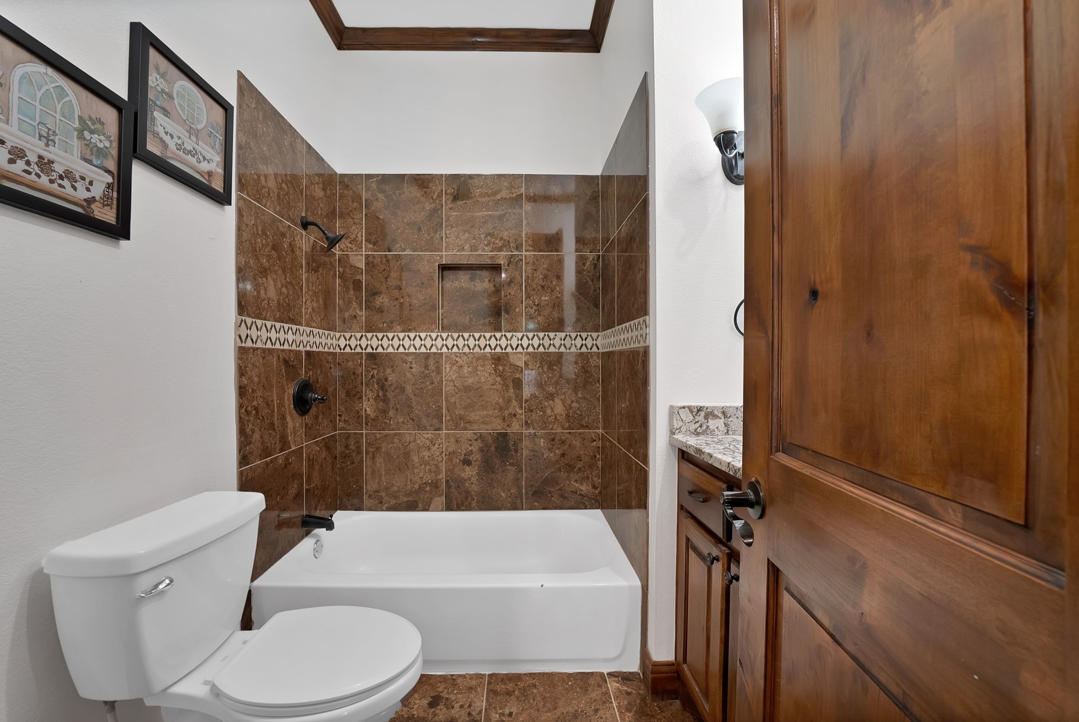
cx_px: 540
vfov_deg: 90.1
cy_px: 361
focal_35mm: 12
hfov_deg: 112.6
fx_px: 360
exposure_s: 1/2
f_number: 9
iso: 640
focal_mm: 12
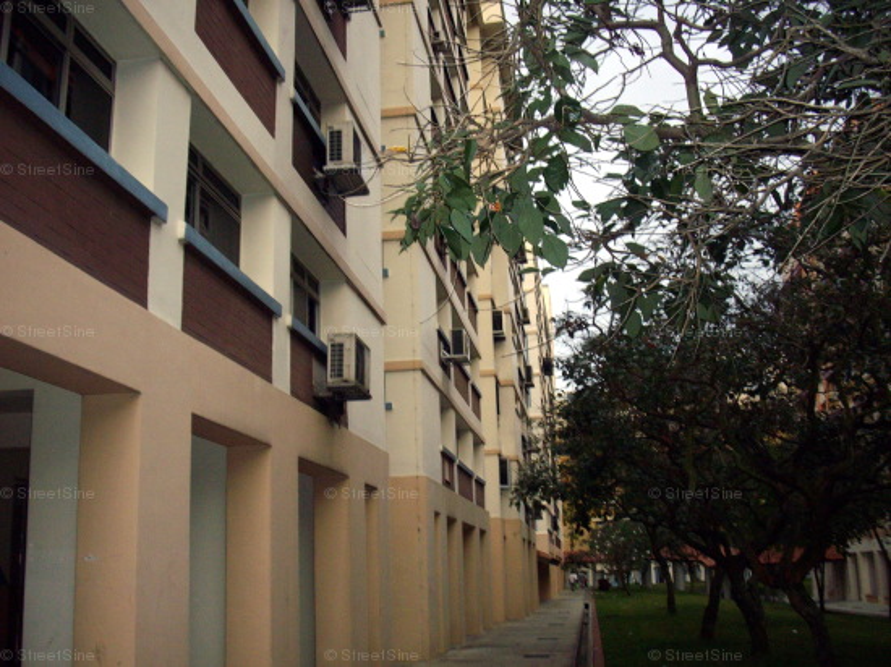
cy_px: 334
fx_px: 952
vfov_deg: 38.6
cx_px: 446
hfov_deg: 50.2
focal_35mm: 37
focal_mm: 6.2
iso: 190
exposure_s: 1/50
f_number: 2.8
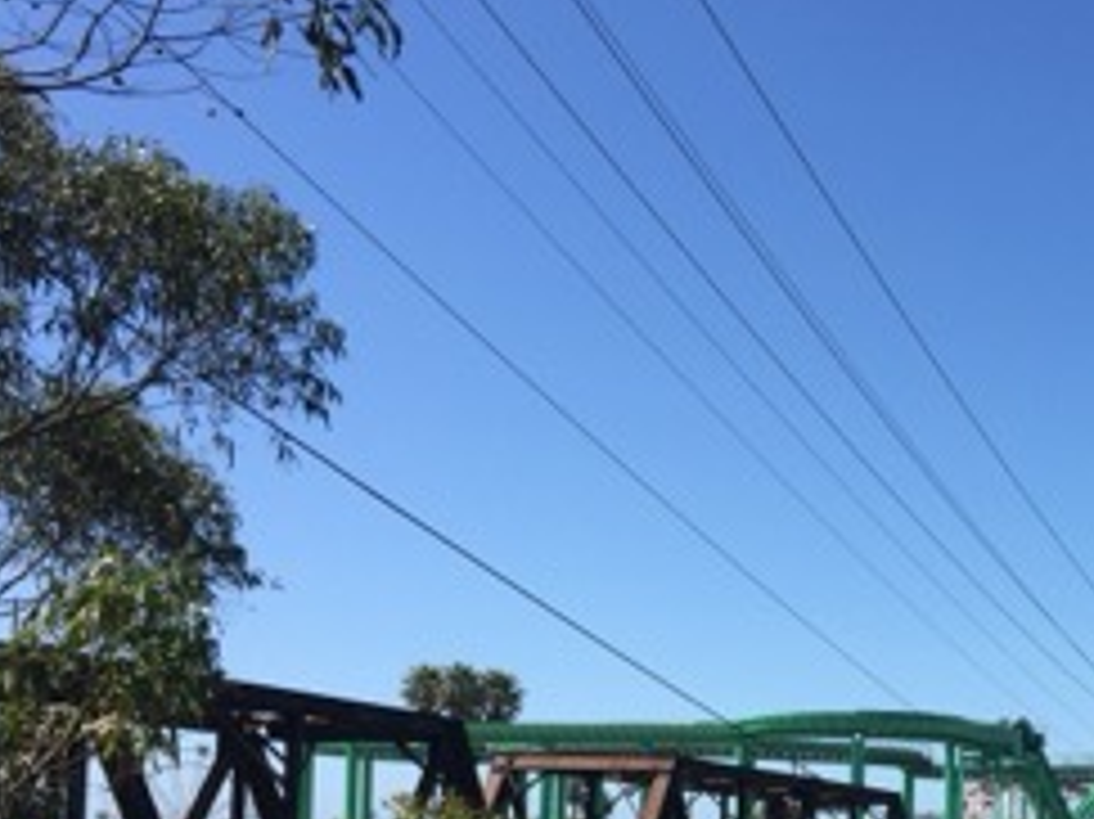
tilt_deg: +2.1
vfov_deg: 23.0
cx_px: 1044
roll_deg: -3.0
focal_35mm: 62
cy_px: 752
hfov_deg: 29.5
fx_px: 1958
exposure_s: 1/1647
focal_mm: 4.15
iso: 32
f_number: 2.2
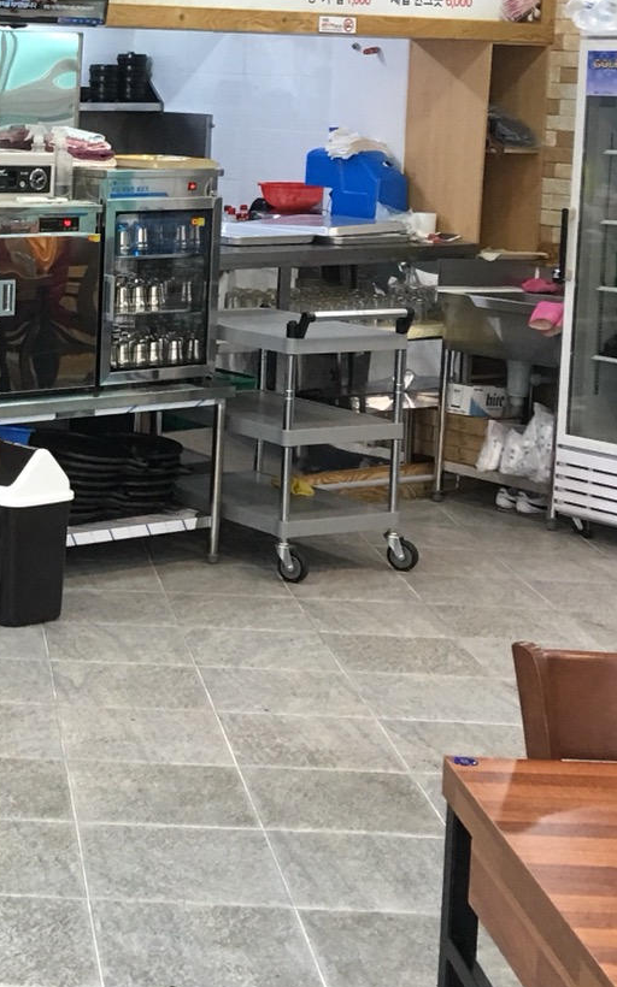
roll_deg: -1.6
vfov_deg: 27.1
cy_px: 253
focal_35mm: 75
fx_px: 2019
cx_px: -165
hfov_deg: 16.5
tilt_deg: -5.1
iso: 40
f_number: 2.2
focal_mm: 4.15
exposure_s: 1/30
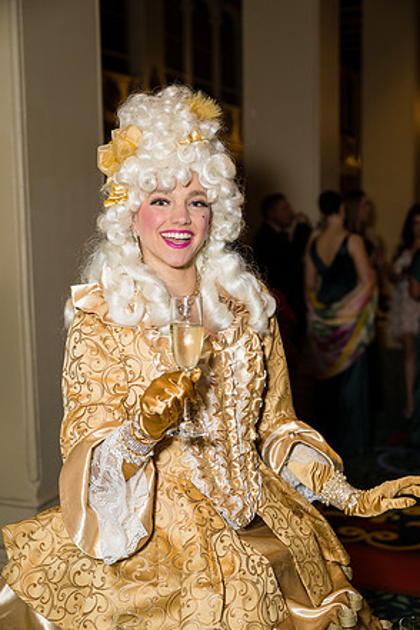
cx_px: 210
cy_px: 313
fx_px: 875
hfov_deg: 27.0
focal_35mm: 50
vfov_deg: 39.6
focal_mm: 49
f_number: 3.2
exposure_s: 1/200
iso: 800
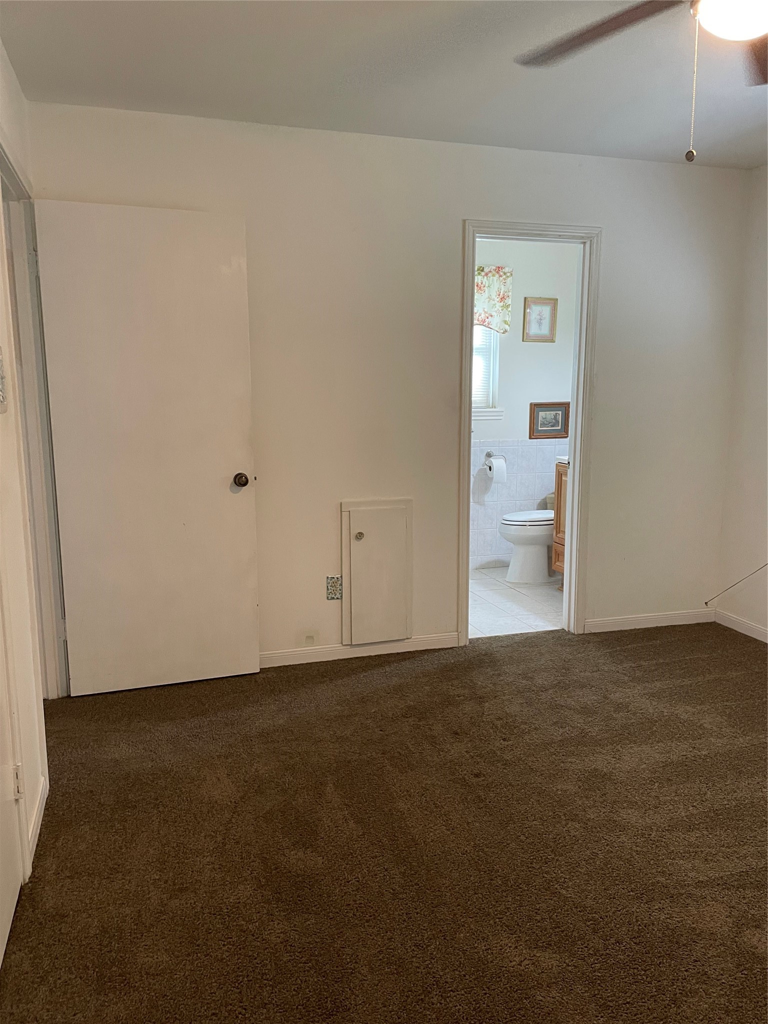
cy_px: 512
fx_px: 769
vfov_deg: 67.3
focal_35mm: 26
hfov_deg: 53.1
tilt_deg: -7.1
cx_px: 384
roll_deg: +0.8
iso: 400
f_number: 1.6
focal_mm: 4.2
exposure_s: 1/60
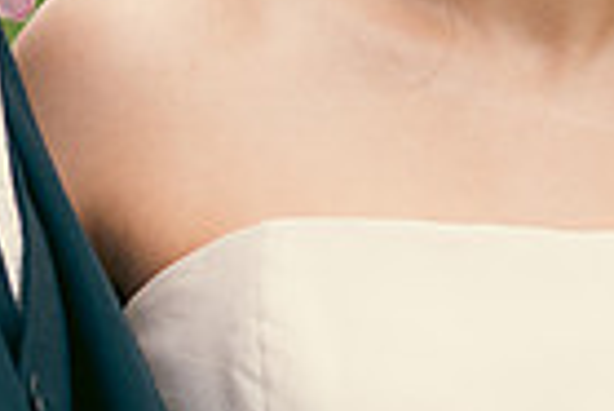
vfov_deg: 2.4
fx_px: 9612
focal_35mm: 563
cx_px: -49
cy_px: -206
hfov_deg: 3.7
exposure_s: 1/320
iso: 160
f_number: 3.5
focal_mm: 135
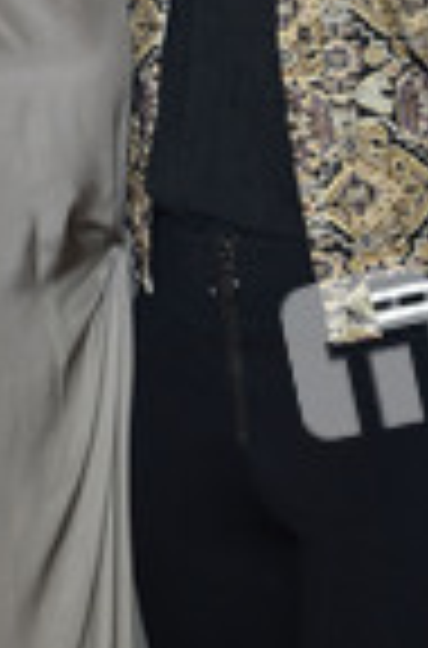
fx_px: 3503
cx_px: 104
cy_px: 108
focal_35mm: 195
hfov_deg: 7.0
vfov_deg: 10.5
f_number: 5.6
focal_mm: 70
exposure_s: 1/250
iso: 400
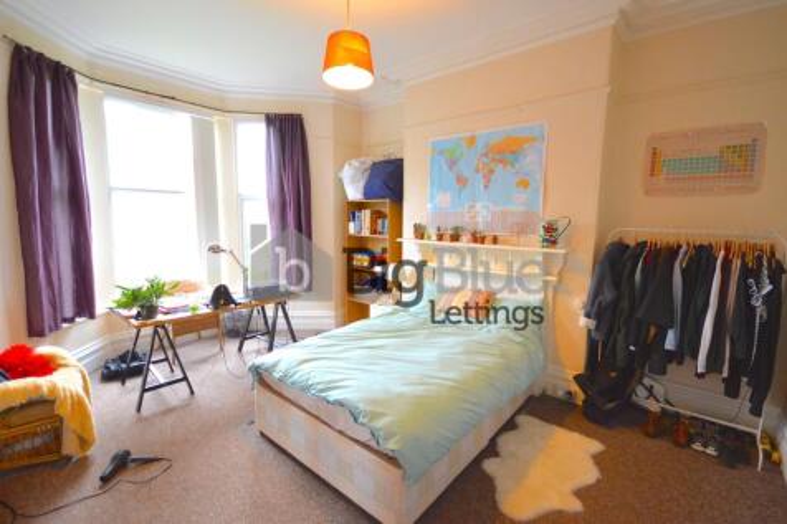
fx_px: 328
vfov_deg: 77.3
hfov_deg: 100.4
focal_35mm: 15
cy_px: 262
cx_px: 394
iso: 1800
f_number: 4
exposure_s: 1/60
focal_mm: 10
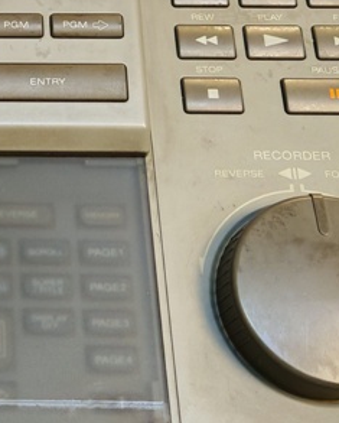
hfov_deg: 15.7
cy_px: 45
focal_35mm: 92
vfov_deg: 20.4
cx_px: -137
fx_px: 1152
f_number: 1.9
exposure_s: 1/33
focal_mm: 6.67
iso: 400
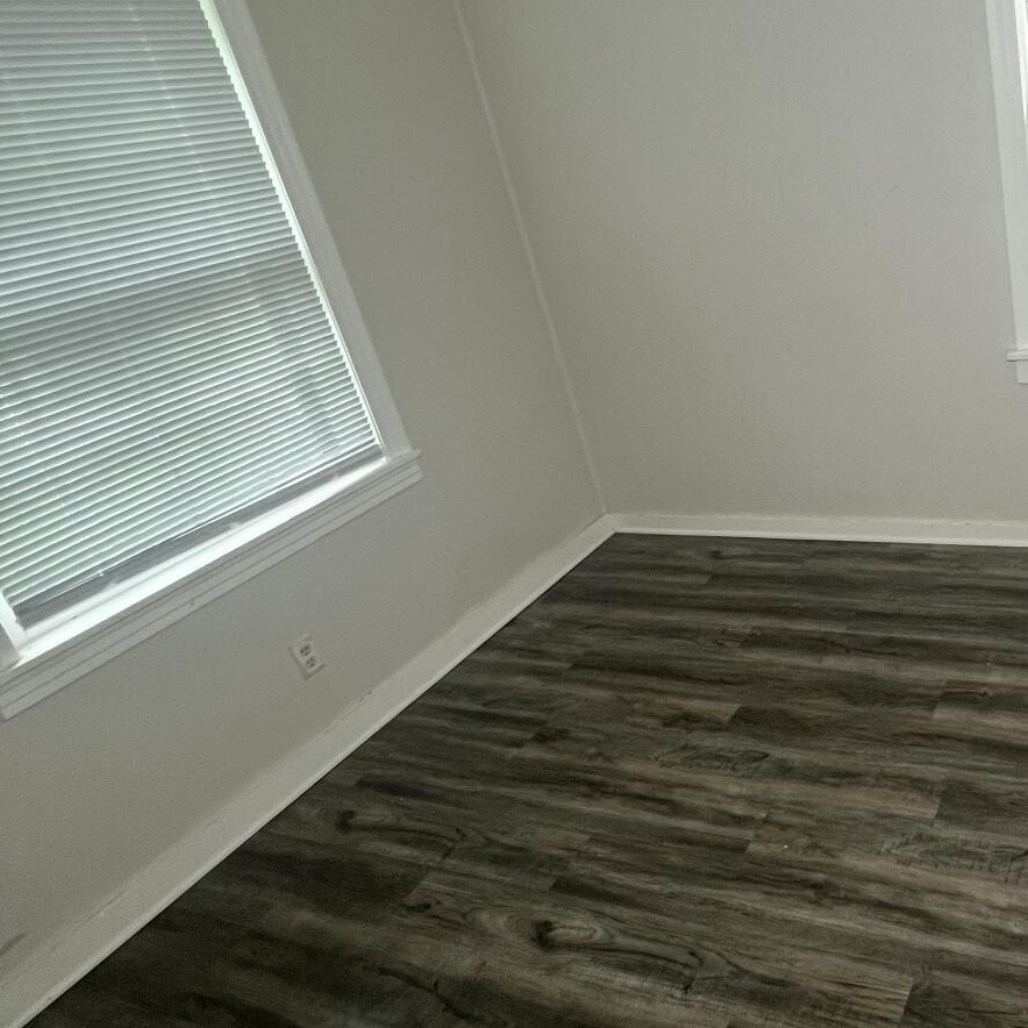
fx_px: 874
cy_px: 481
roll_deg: +11.0
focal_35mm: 26
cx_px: 871
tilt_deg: -23.2
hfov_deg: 55.1
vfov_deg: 60.9
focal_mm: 1.57
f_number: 1.8
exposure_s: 1/99
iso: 250
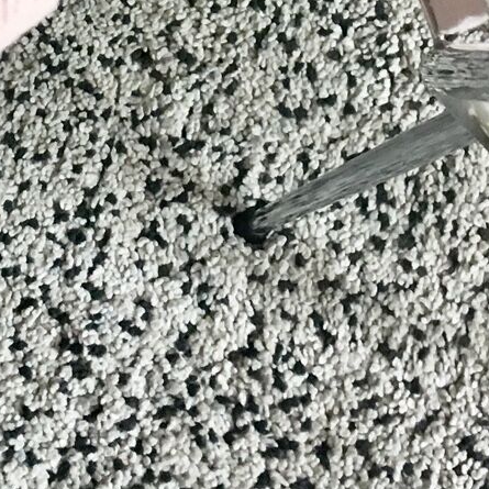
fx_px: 1854
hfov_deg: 15.0
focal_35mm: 116
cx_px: 118
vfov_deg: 13.6
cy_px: -359
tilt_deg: -65.6
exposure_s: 1/33
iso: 100
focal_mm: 4.15
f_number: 2.2
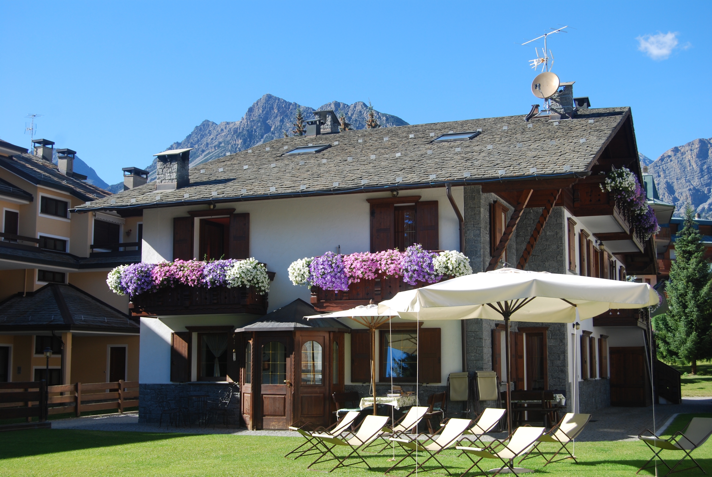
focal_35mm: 48
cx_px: 356
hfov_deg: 41.1
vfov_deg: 28.2
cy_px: 238
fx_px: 951
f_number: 6.3
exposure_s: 1/160
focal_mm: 32
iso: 100
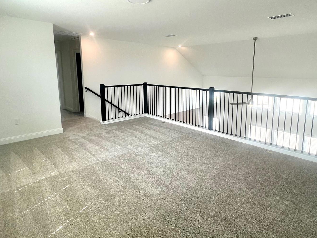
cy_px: 101
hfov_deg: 81.4
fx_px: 183
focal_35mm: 20
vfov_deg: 65.6
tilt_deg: -9.8
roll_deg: -0.3
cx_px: 177
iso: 50
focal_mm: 1.57
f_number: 1.8
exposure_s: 1/120
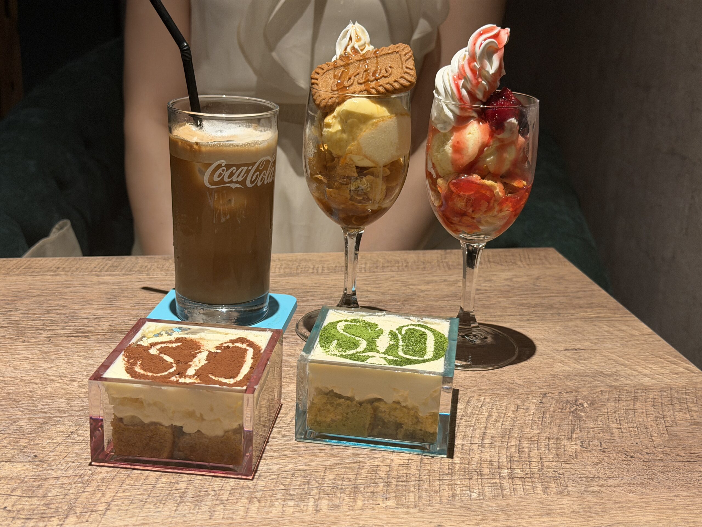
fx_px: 973
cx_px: 351
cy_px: 264
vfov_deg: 30.3
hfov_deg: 39.7
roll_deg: -2.0
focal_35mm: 48
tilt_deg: -19.7
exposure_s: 1/33
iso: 200
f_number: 1.78
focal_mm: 6.76
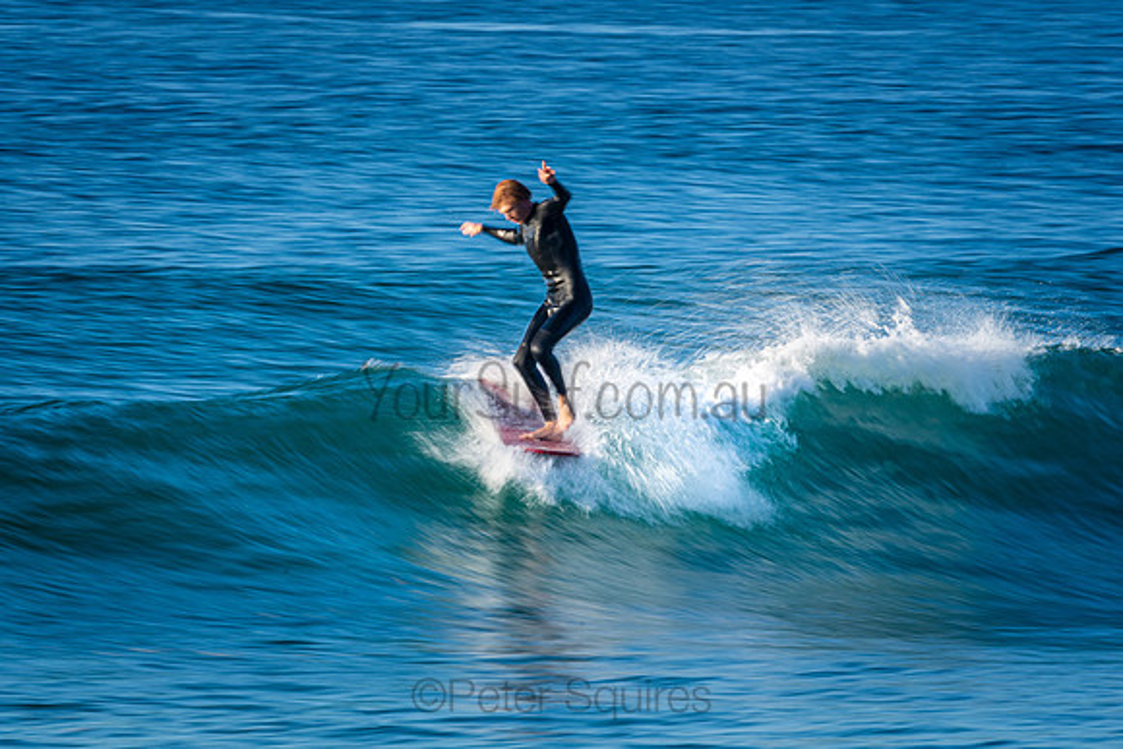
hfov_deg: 2.7
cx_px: 562
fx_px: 23400
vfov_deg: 1.8
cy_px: 374
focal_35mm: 750
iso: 100
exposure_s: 1/20
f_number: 20
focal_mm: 500
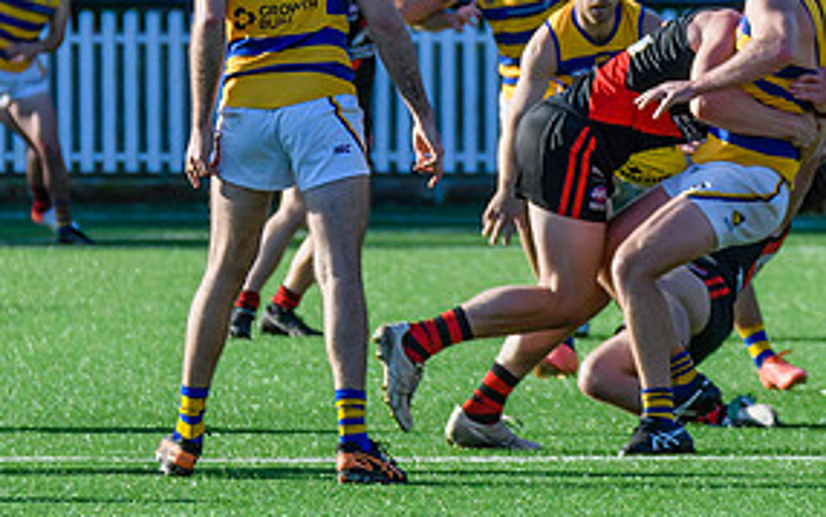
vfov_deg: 1.4
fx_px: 20854
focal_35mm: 926
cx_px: 391
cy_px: 86
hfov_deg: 2.3
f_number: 5.6
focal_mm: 250
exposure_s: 1/2000
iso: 800
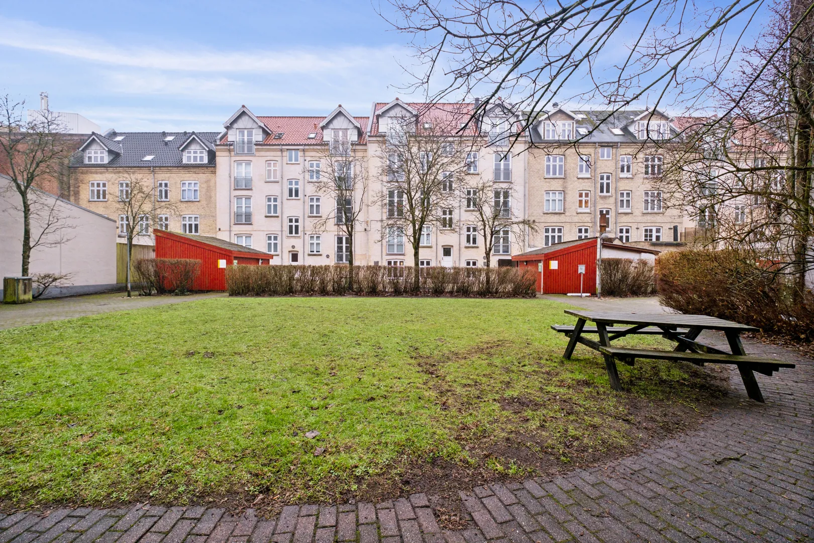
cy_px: 272
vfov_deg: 77.3
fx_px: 339
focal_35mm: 15
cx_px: 407
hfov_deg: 100.4
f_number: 4
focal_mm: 10
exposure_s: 1/125
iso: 800
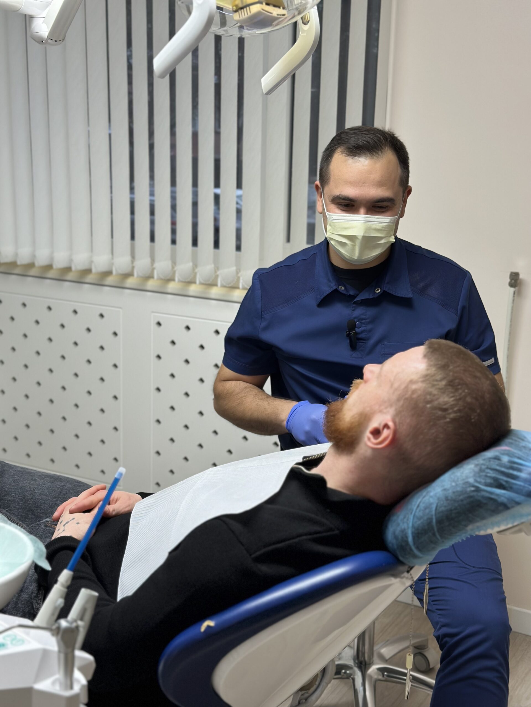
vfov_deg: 39.7
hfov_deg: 30.3
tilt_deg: -14.0
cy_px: 354
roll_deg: -1.4
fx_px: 982
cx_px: 266
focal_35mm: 48
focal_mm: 6.86
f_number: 1.78
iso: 80
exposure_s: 1/235
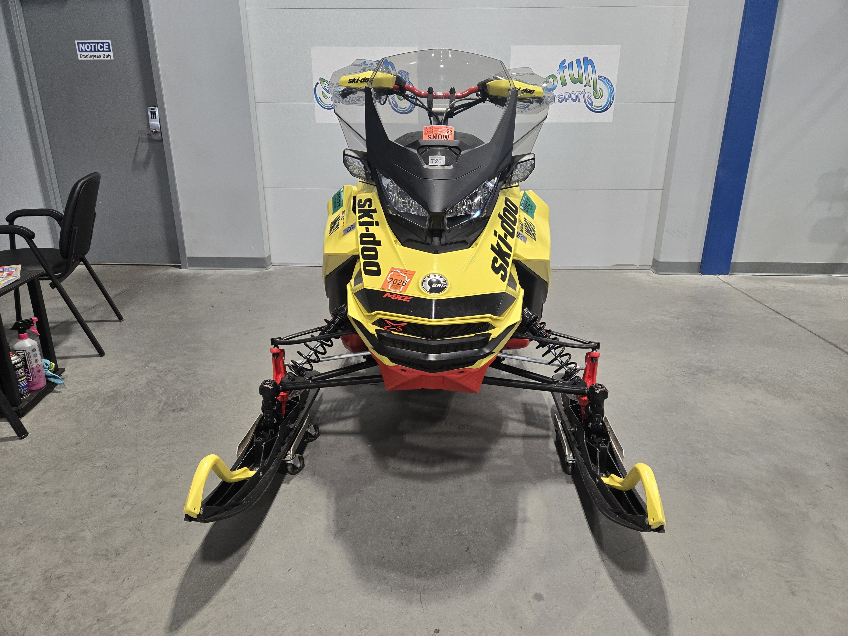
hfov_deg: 73.9
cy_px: 318
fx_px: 563
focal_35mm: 23
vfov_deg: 58.9
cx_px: 424
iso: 200
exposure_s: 1/120
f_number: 1.8
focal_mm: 5.4
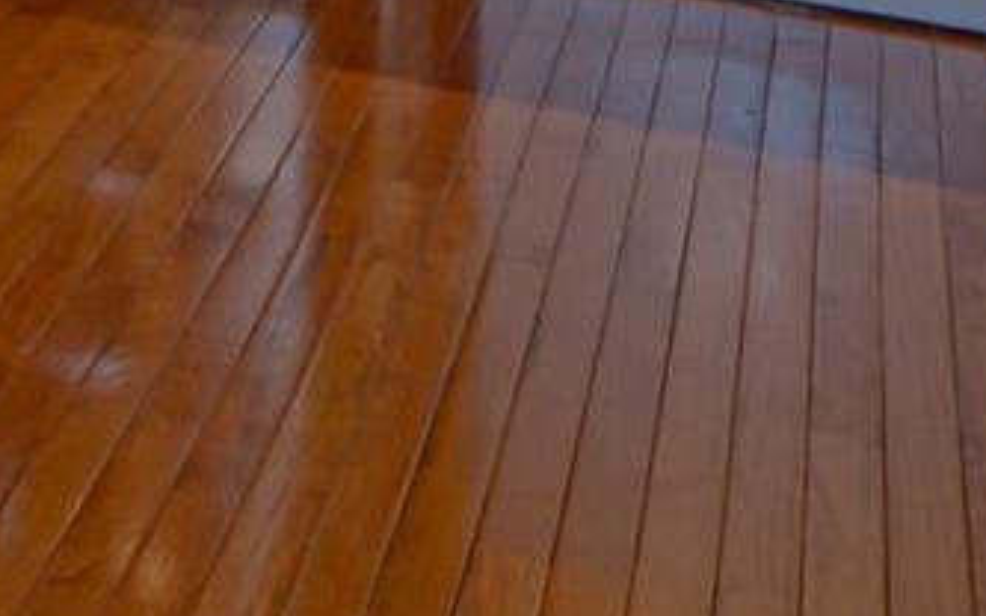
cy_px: -803
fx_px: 2364
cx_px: -1007
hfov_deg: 17.1
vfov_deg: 12.2
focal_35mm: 88
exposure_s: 1/8
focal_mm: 18
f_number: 11
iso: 400
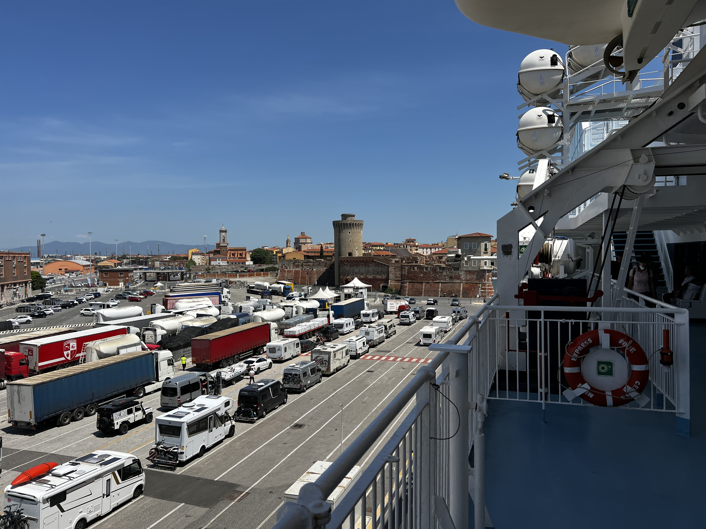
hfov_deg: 67.3
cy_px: 264
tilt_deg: -1.3
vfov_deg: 53.1
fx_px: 530
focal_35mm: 26
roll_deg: +0.4
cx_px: 353
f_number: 1.5
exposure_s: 1/6993
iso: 50
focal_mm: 5.7
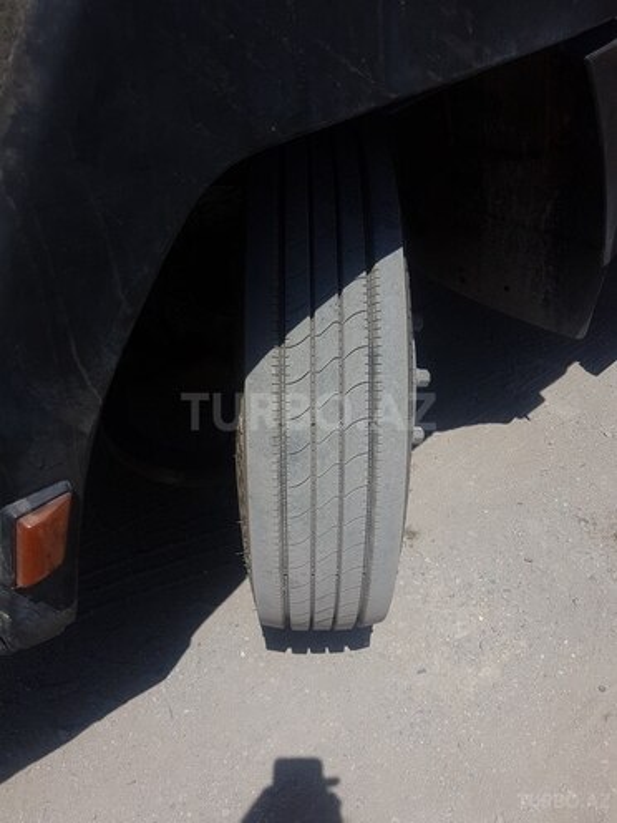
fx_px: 618
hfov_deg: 53.1
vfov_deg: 67.3
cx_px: 308
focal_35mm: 26
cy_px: 412
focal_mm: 4.2
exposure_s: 1/3360
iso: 40
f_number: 1.7
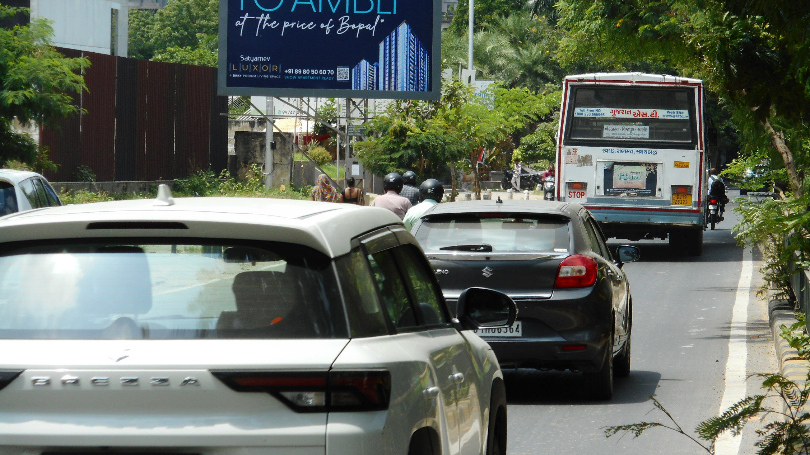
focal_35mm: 147
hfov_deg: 14.6
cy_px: 164
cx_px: 404
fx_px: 3157
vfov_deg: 8.3
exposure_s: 1/200
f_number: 6.1
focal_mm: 23.9
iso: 80
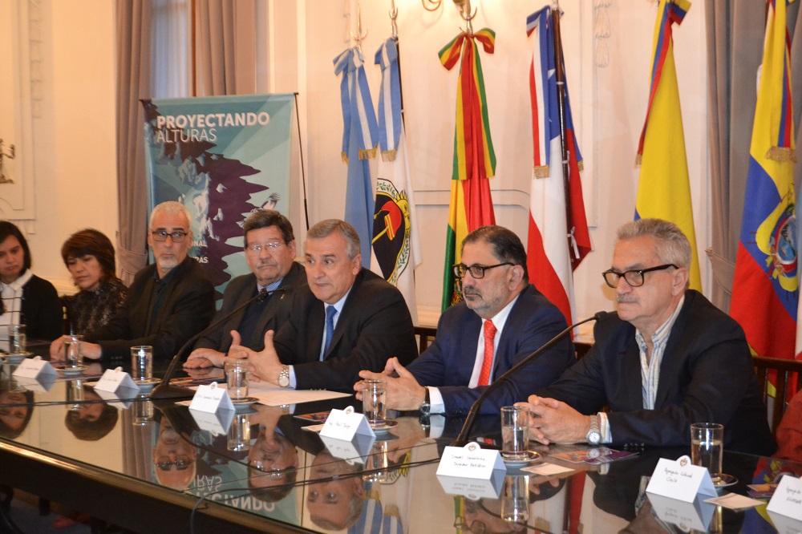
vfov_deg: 25.0
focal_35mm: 54
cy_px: 267
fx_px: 1203
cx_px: 401
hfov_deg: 36.9
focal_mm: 36
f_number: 5
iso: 2200
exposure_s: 1/60
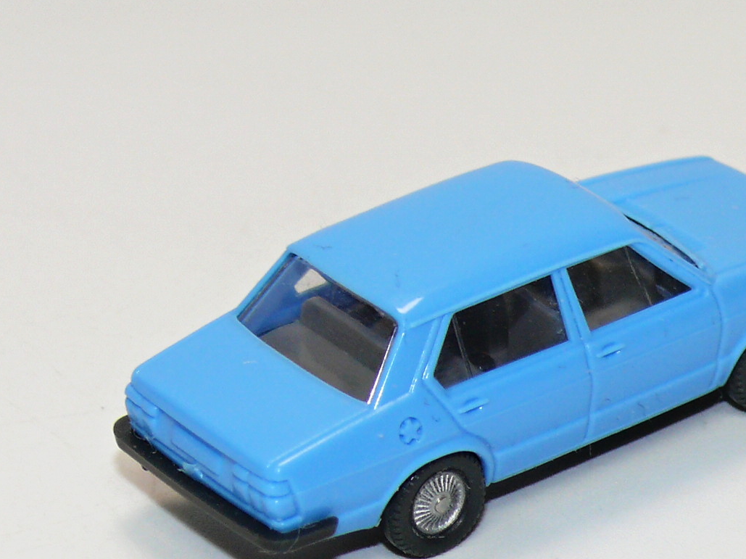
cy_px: 286
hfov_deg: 9.4
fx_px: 4524
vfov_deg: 7.1
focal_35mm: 210
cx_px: 513
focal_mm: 16.1
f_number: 4
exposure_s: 1/30
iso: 100
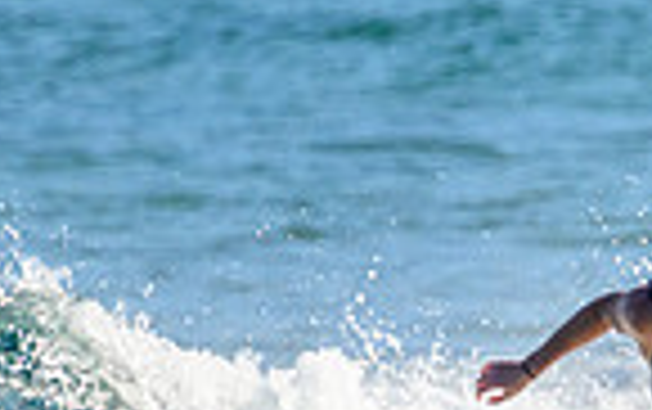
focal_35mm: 3263
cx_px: 656
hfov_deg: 0.6
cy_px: 484
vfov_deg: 0.4
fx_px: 58048
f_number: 11
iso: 1400
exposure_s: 1/2000
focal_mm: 800
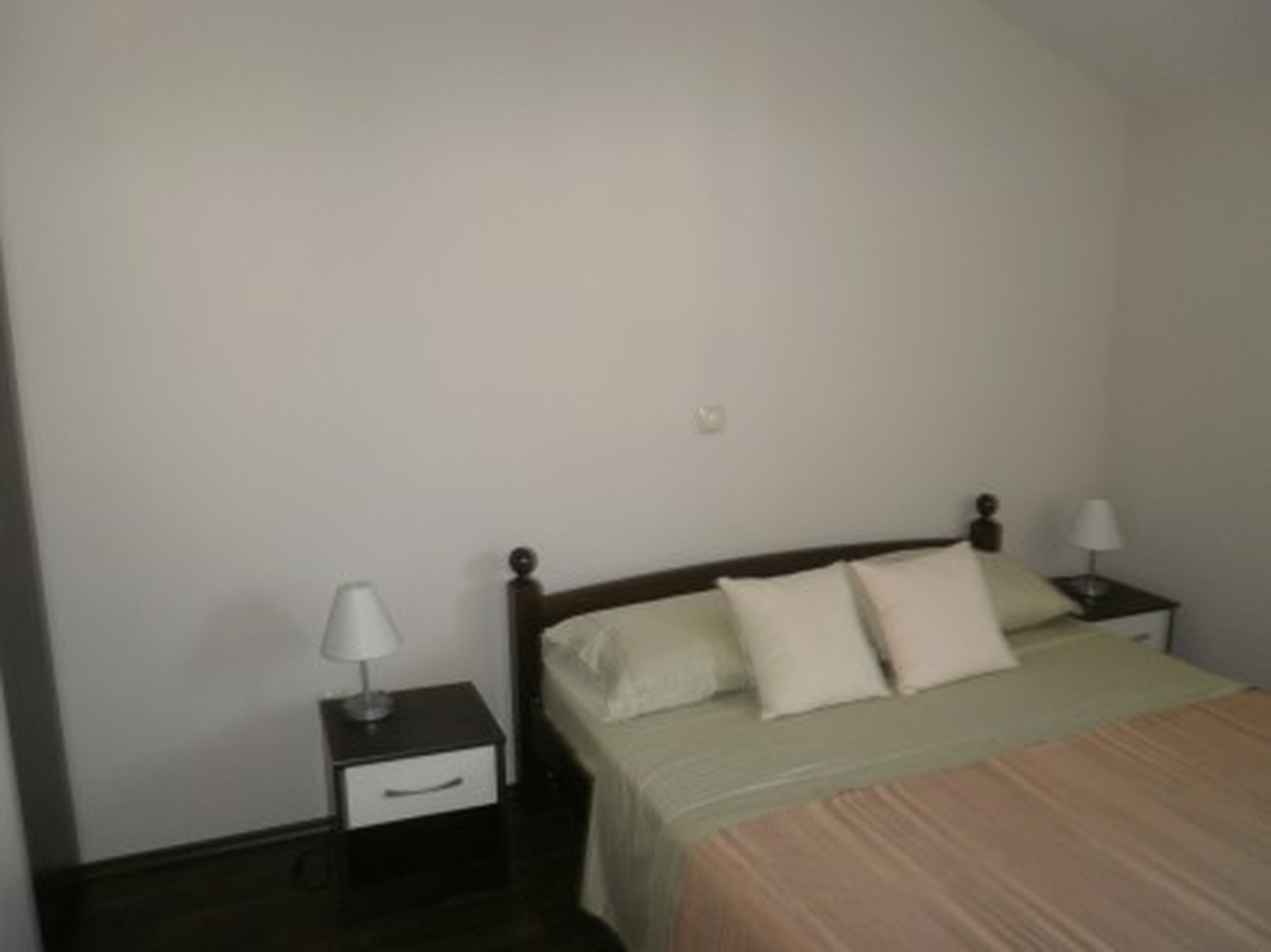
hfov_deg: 67.3
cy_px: 476
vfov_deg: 53.0
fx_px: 954
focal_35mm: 26
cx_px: 636
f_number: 2.6
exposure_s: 1/25
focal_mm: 4.65
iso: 125
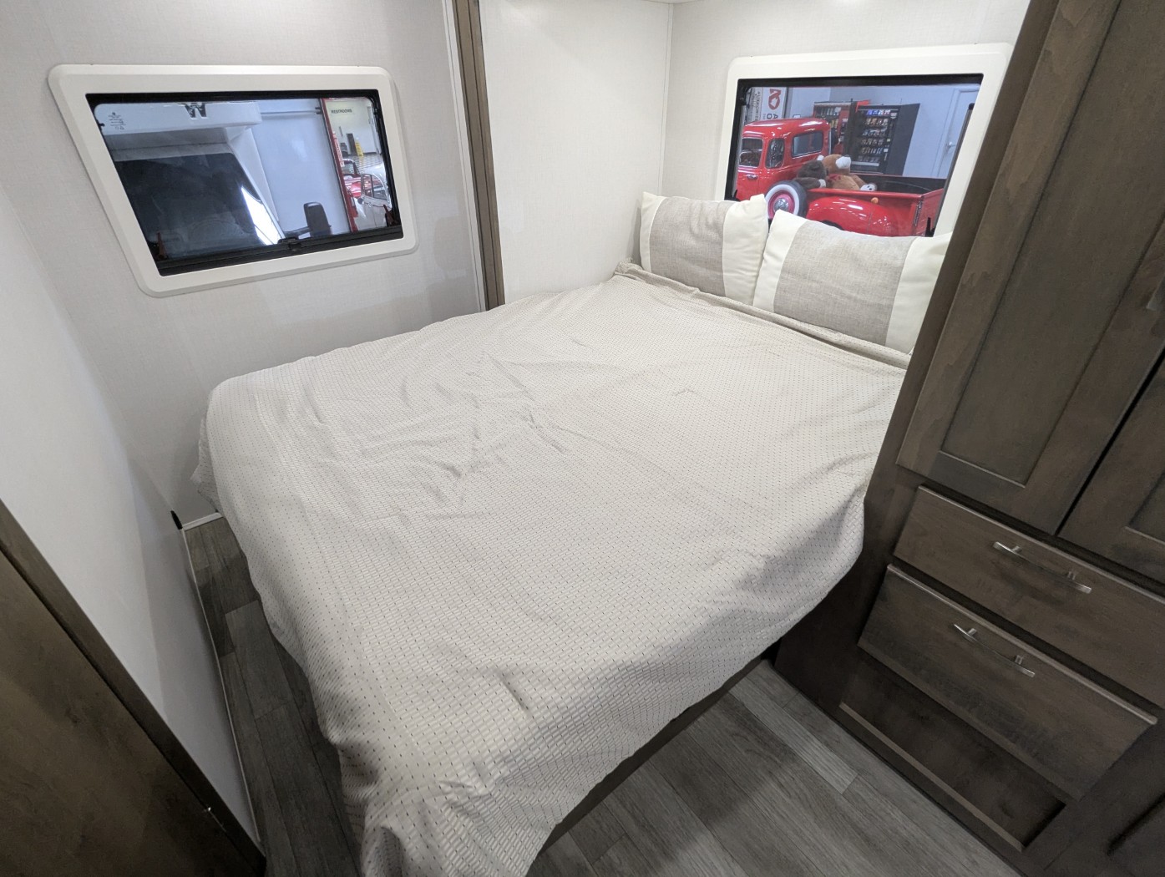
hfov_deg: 94.4
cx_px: 582
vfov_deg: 78.2
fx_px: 539
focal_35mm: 16
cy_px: 438
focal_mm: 2.35
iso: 136
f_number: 2.2
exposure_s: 1/23.8
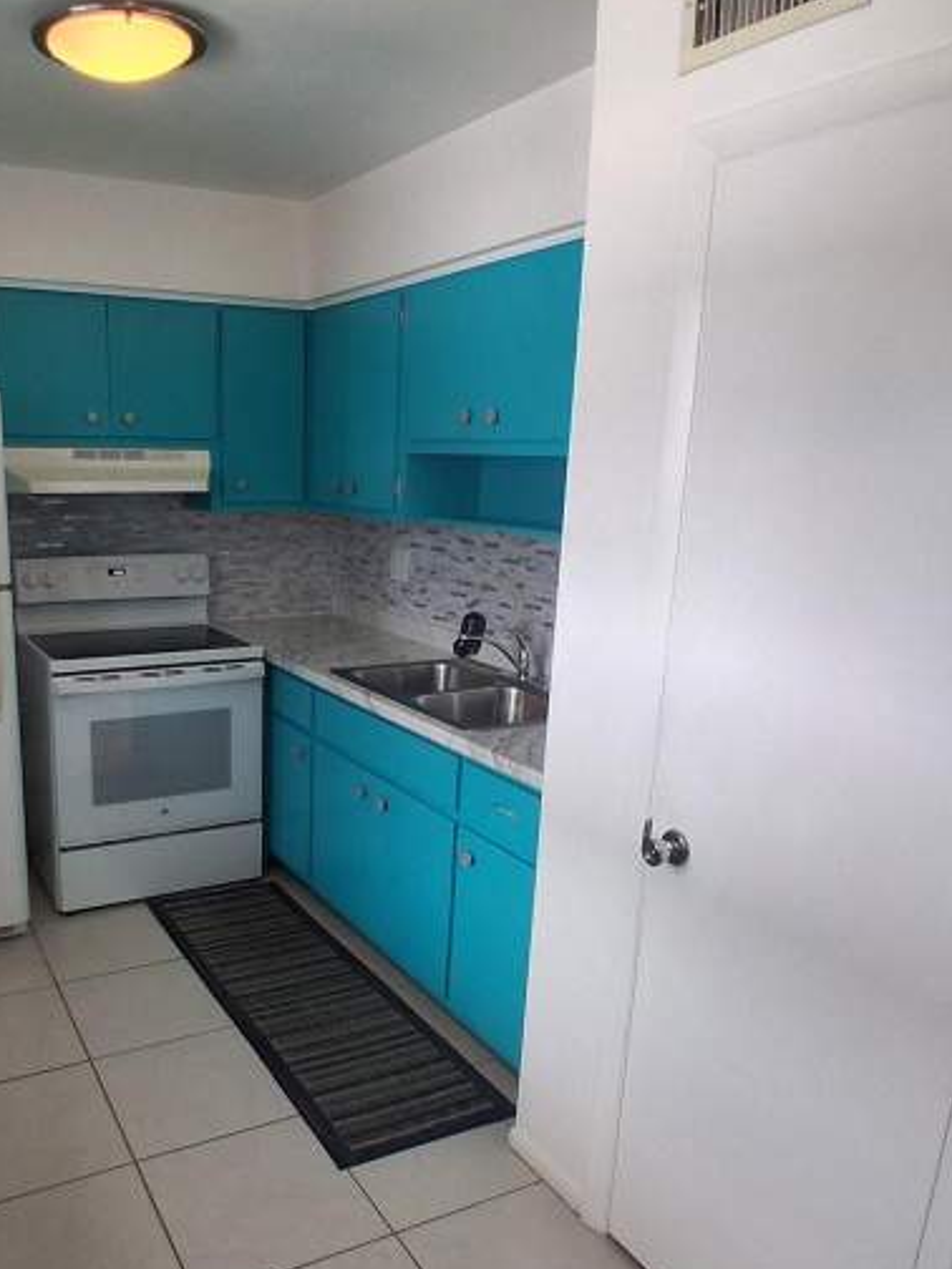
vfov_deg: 65.2
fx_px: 990
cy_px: 685
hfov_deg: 50.3
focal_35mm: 27
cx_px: 310
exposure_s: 1/120
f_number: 2.2
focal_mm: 1.4
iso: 100
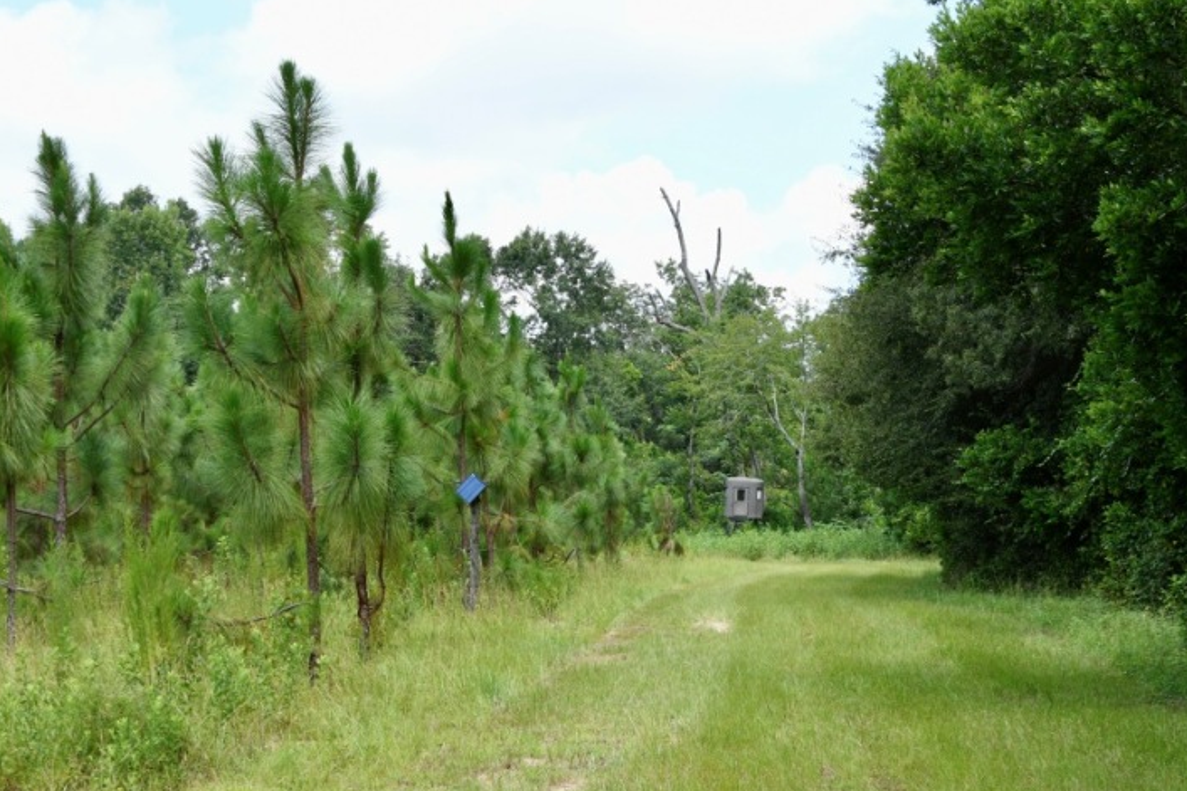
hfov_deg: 31.1
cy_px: 405
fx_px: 2130
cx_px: 633
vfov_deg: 21.0
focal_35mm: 65
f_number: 8
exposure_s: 1/400
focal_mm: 35
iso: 400
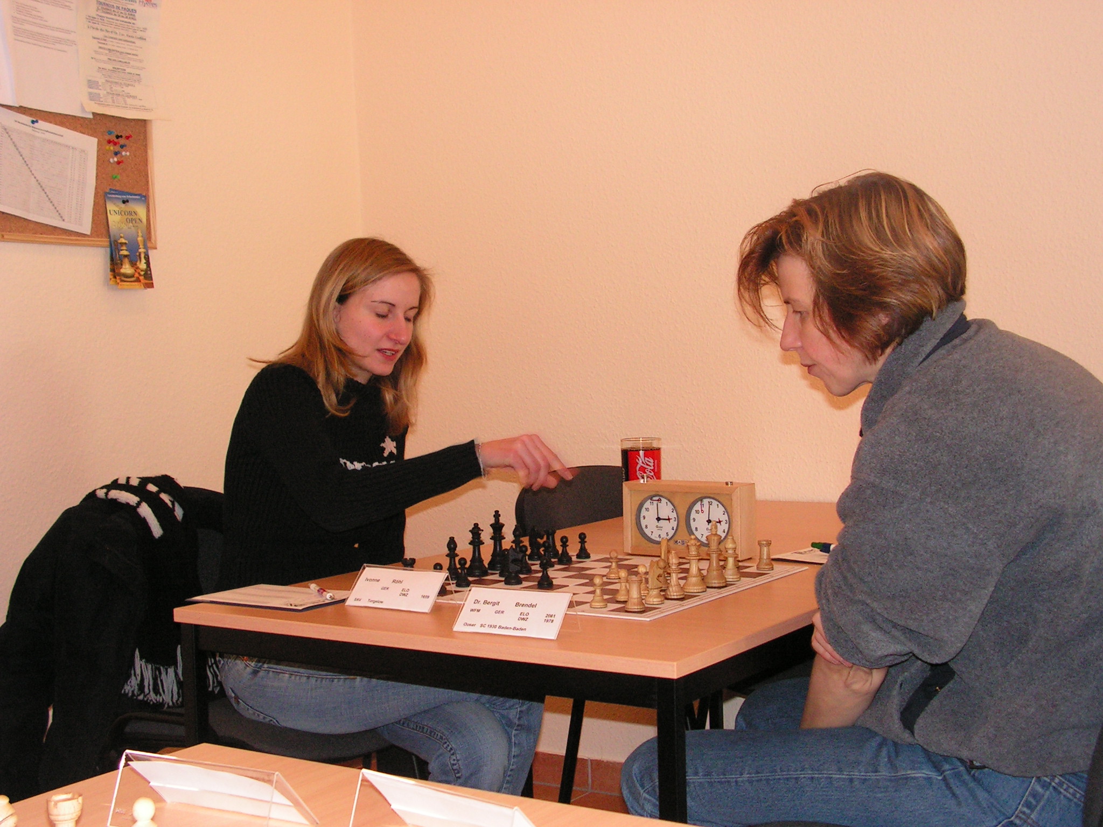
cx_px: 552
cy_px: 414
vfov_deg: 31.5
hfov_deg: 41.2
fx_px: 1466
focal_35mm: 46
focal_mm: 7.8
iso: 200
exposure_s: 1/40
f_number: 3.2
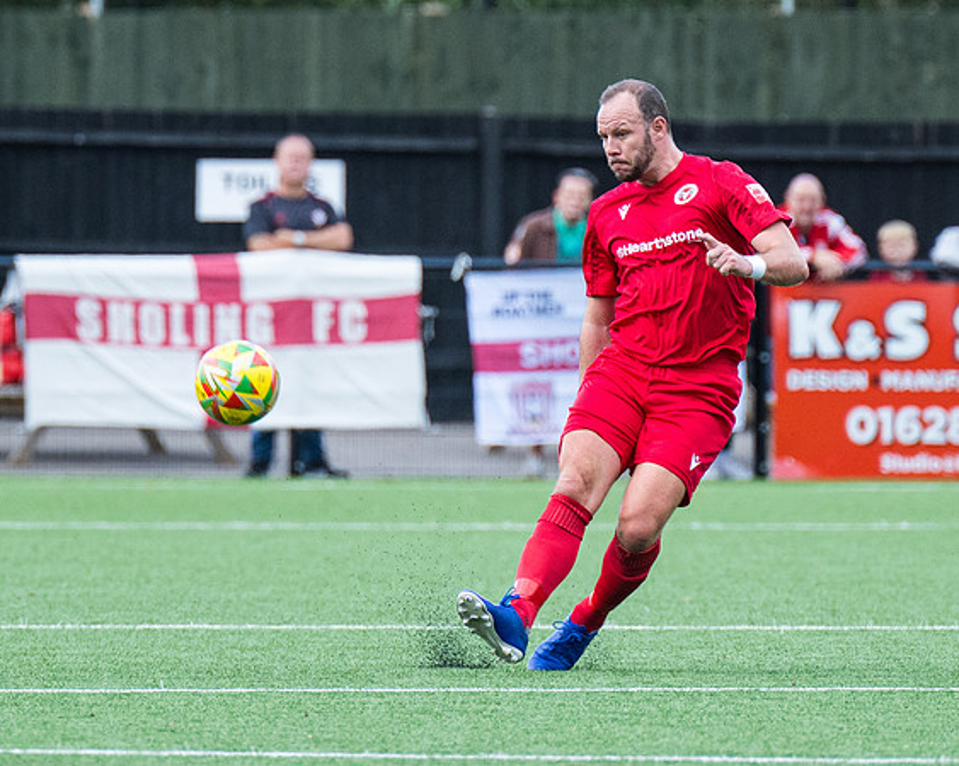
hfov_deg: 2.5
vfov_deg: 2.0
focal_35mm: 772
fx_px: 21899
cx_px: 499
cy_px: 252
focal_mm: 280
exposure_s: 1/1250
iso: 800
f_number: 4.5
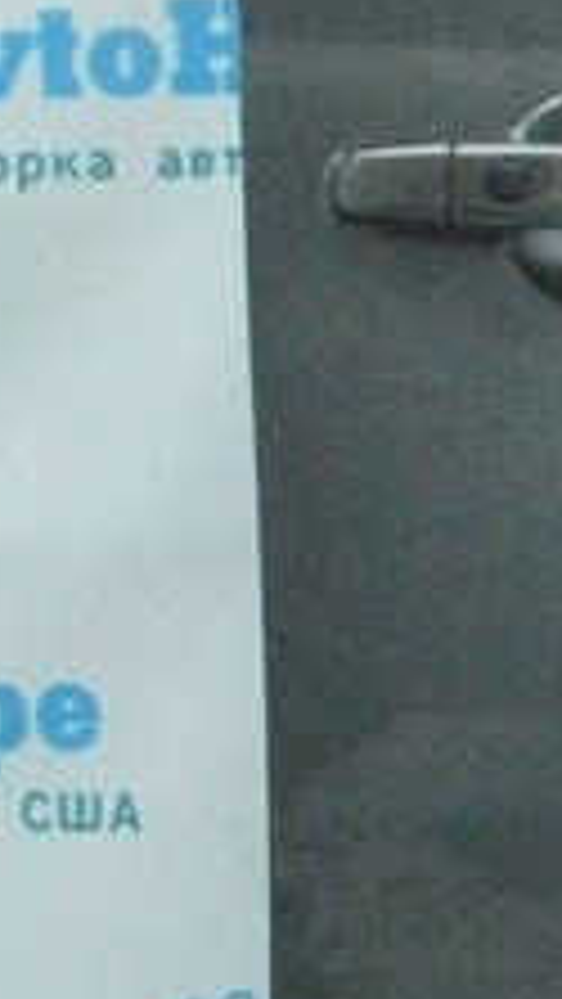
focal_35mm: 166
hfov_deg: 6.6
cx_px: 1726
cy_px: 214
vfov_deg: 12.9
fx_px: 4405
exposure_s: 1/160
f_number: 16
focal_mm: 23
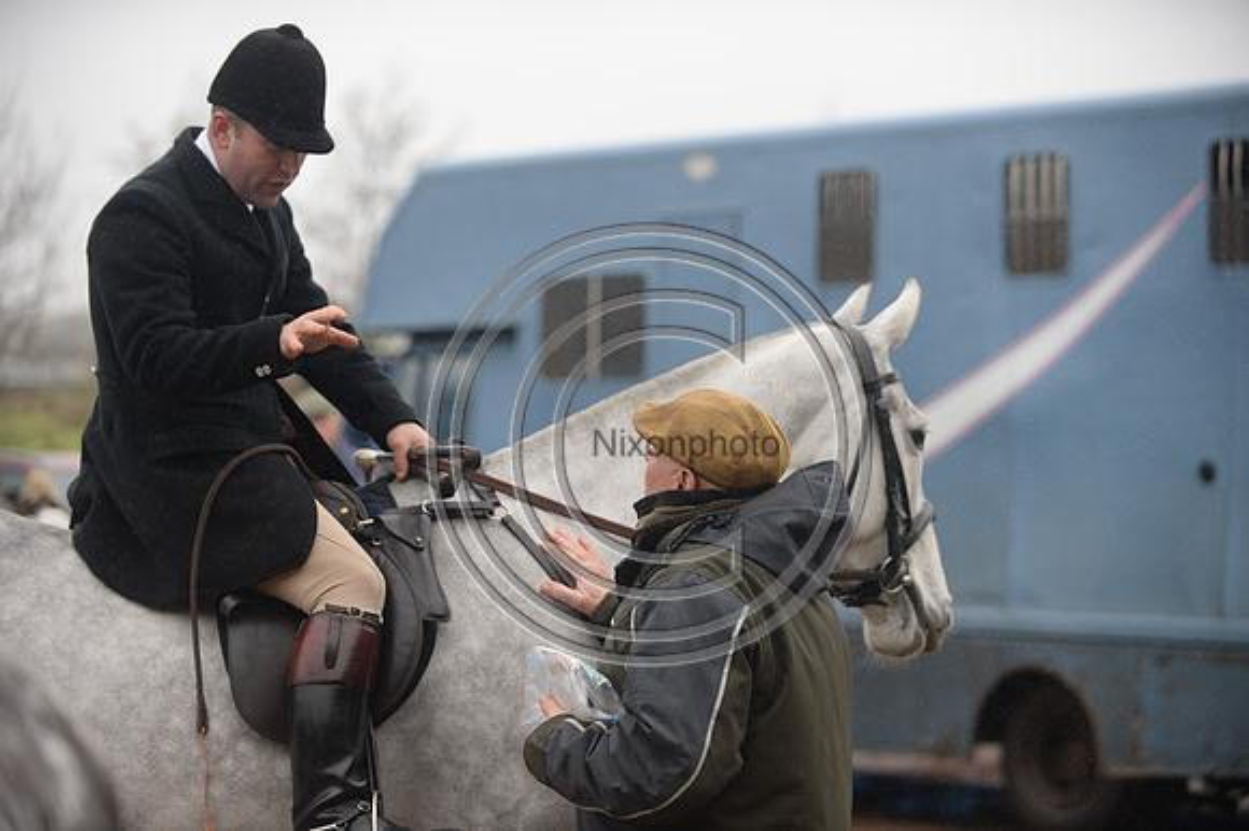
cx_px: 624
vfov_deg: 13.4
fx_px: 3537
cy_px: 416
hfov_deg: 20.0
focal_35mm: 102
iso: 1600
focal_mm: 102
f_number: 2.8
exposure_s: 1/800
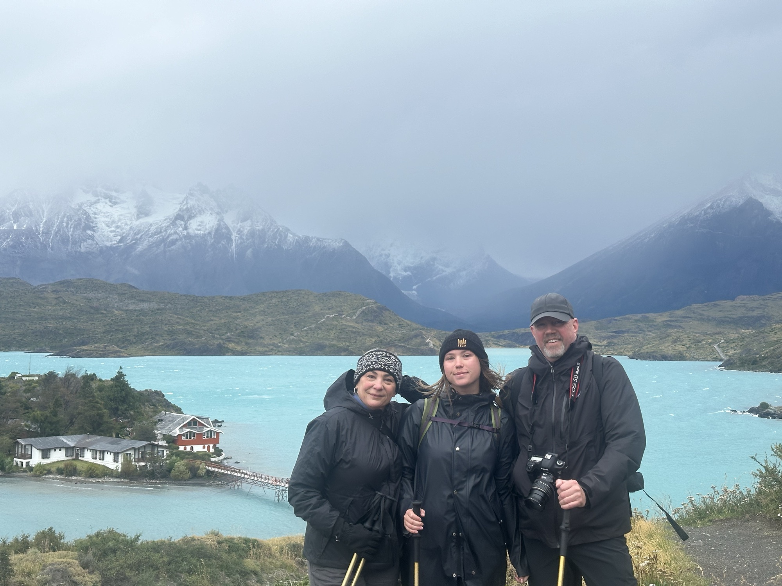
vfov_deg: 30.3
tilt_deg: +3.2
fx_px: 1084
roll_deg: -0.7
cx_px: 391
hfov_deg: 39.7
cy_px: 293
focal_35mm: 48
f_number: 1.78
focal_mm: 6.86
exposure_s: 1/1009
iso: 64
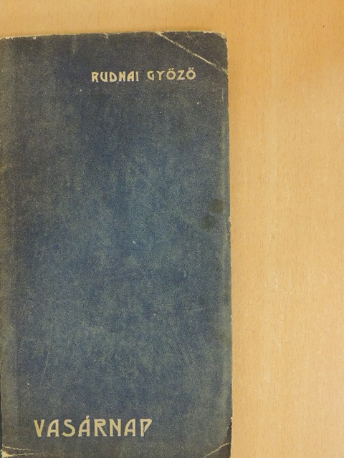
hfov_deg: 29.1
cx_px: 172
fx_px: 663
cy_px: 229
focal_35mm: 50
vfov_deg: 38.2
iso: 1600
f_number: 3.6
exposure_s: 1/60
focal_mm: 8.9
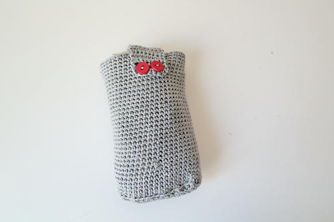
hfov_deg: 61.9
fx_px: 278
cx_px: 167
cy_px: 111
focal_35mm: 30
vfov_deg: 43.6
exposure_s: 1/100
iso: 100
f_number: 3.5
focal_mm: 20
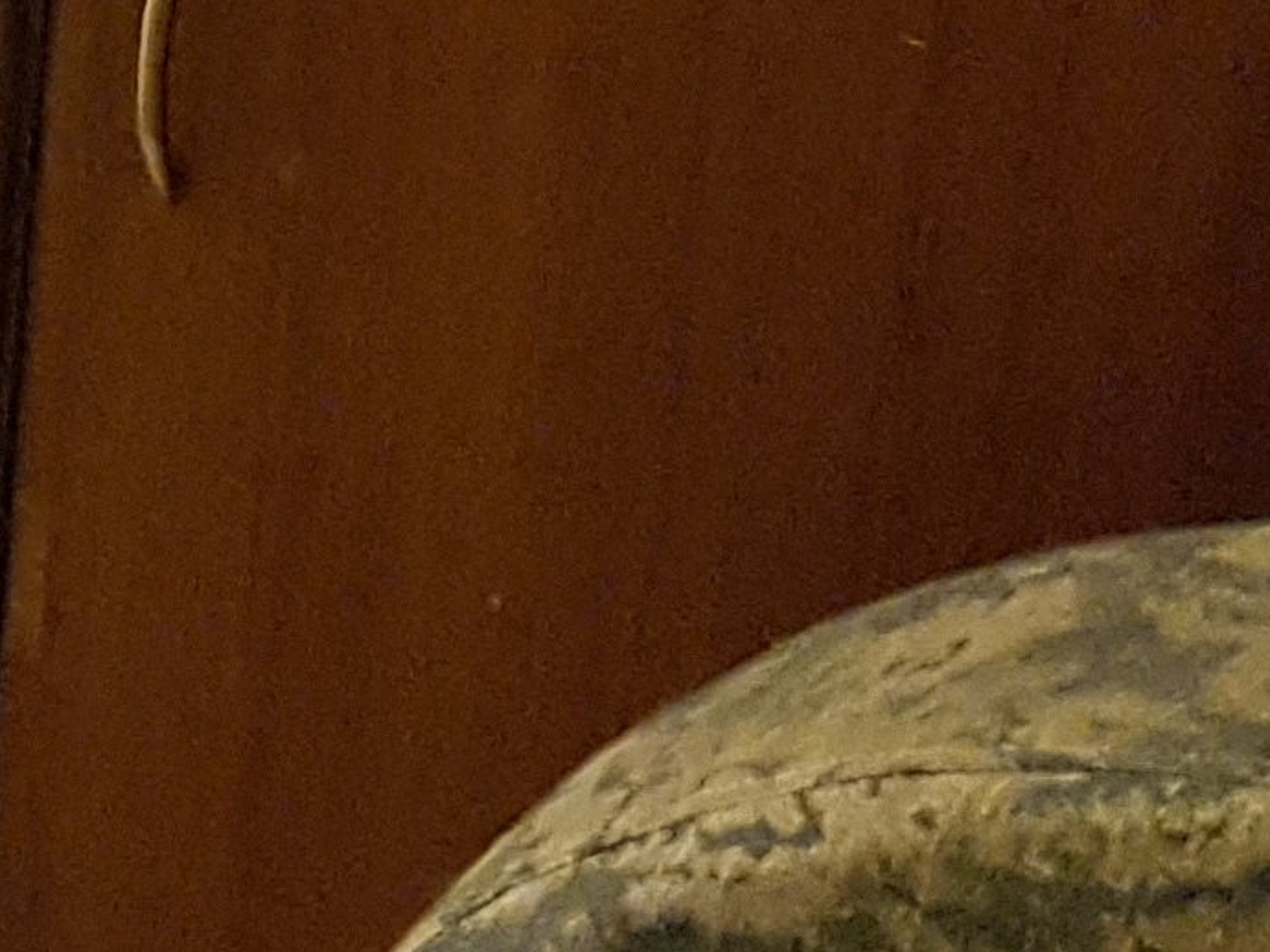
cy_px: -1370
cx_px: -1831
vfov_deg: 8.8
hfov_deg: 10.9
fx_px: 5575
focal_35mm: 152
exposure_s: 1/10
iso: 500
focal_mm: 4.2
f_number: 1.7
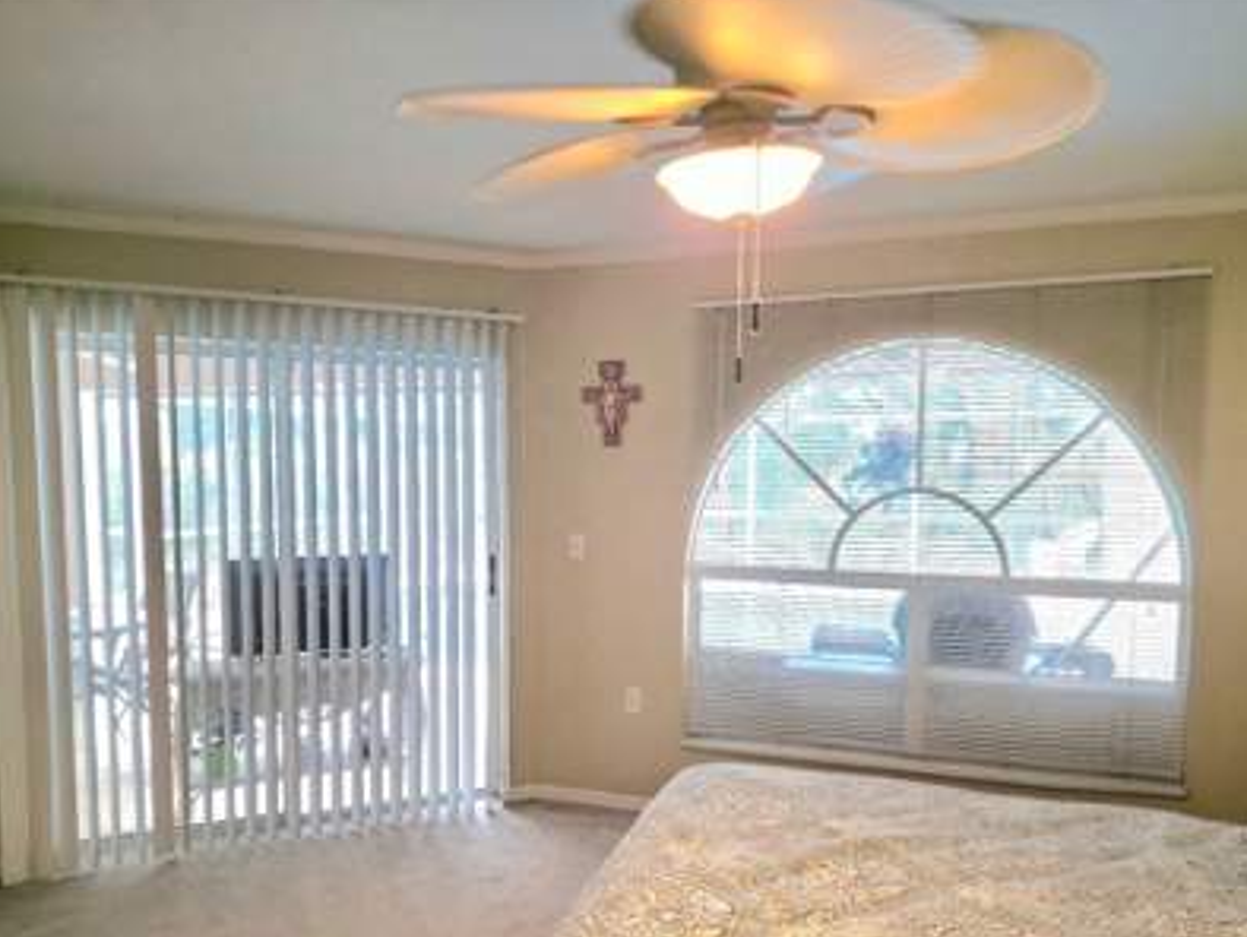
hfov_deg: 63.4
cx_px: 605
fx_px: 1009
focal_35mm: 28
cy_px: 548
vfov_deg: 49.6
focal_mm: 6.25
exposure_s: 1/120
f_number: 1.7
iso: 200
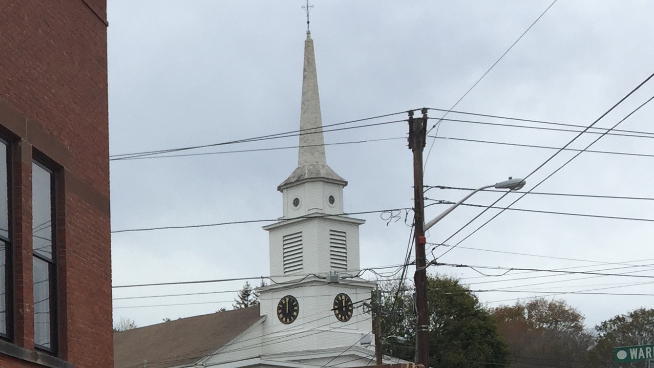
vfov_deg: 14.8
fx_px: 1335
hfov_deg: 26.0
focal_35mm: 77
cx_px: -10
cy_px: 507
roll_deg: +0.1
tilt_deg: +0.9
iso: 32
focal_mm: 4.15
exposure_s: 1/879
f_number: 2.2
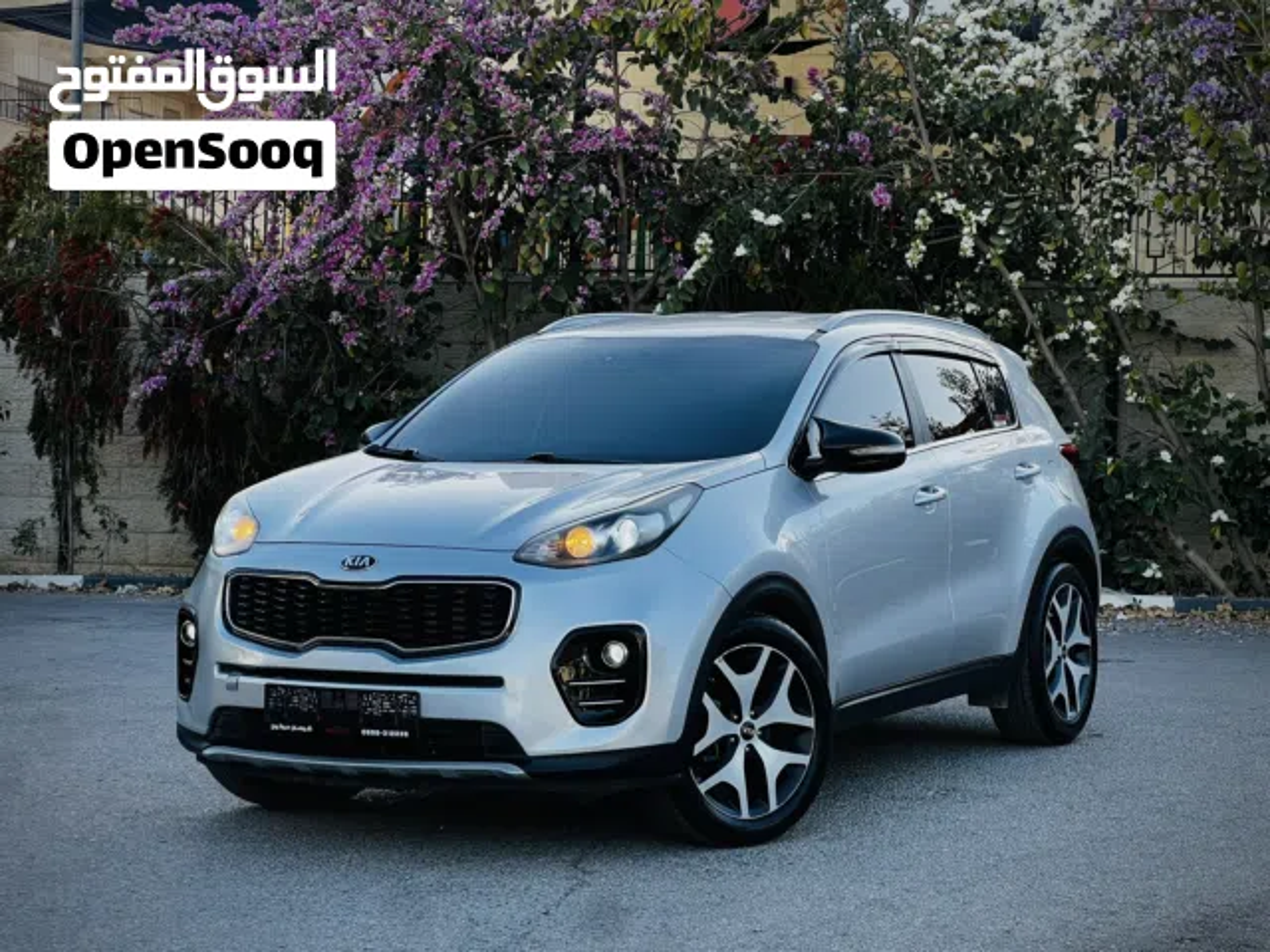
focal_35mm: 77
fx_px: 2825
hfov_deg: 25.3
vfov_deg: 19.1
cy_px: 476
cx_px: 635
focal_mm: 9
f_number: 2.8
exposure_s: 1/147
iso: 32
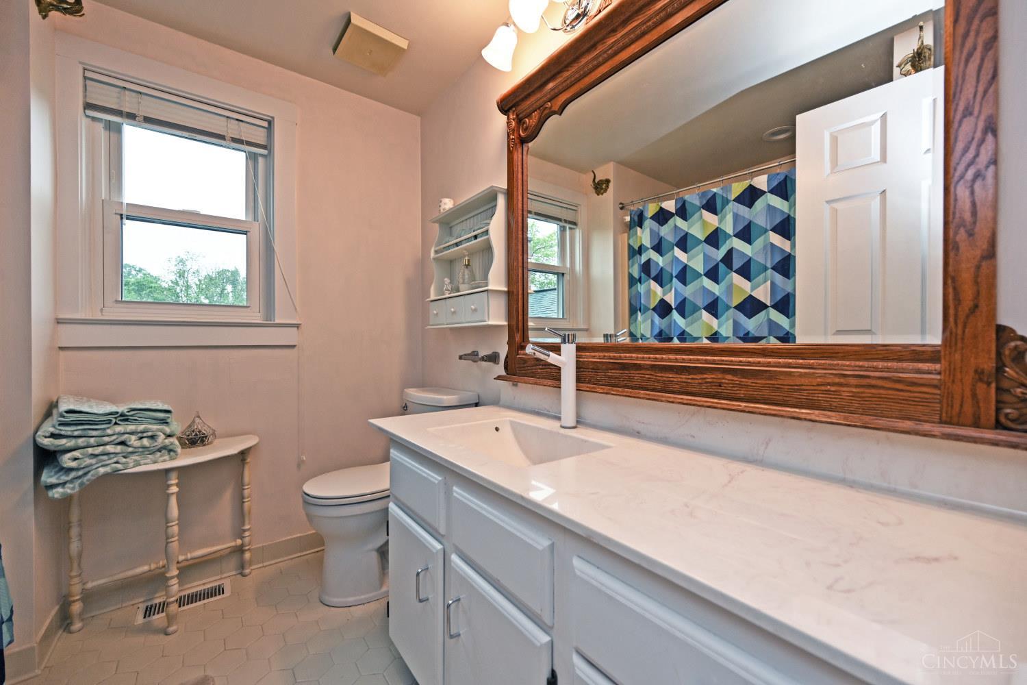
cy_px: 342
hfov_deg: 104.3
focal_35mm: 14
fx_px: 399
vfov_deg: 81.2
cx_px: 514
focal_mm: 14
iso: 200
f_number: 5
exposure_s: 1/100
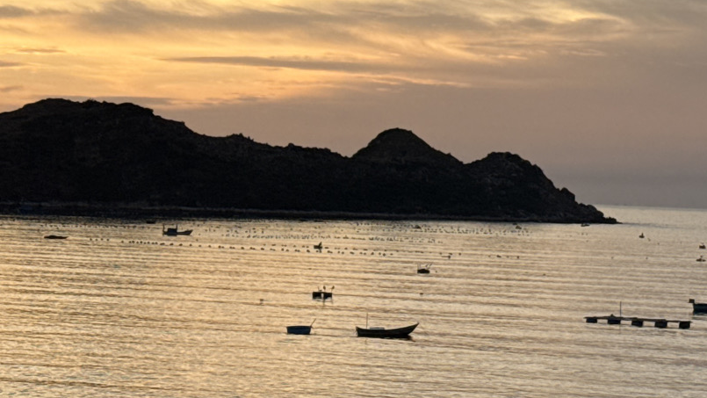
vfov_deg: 9.3
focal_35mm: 130
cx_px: 731
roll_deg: -2.2
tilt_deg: +4.3
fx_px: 2437
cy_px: 54
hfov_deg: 16.1
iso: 64
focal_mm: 6.76
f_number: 1.78
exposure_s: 1/1264
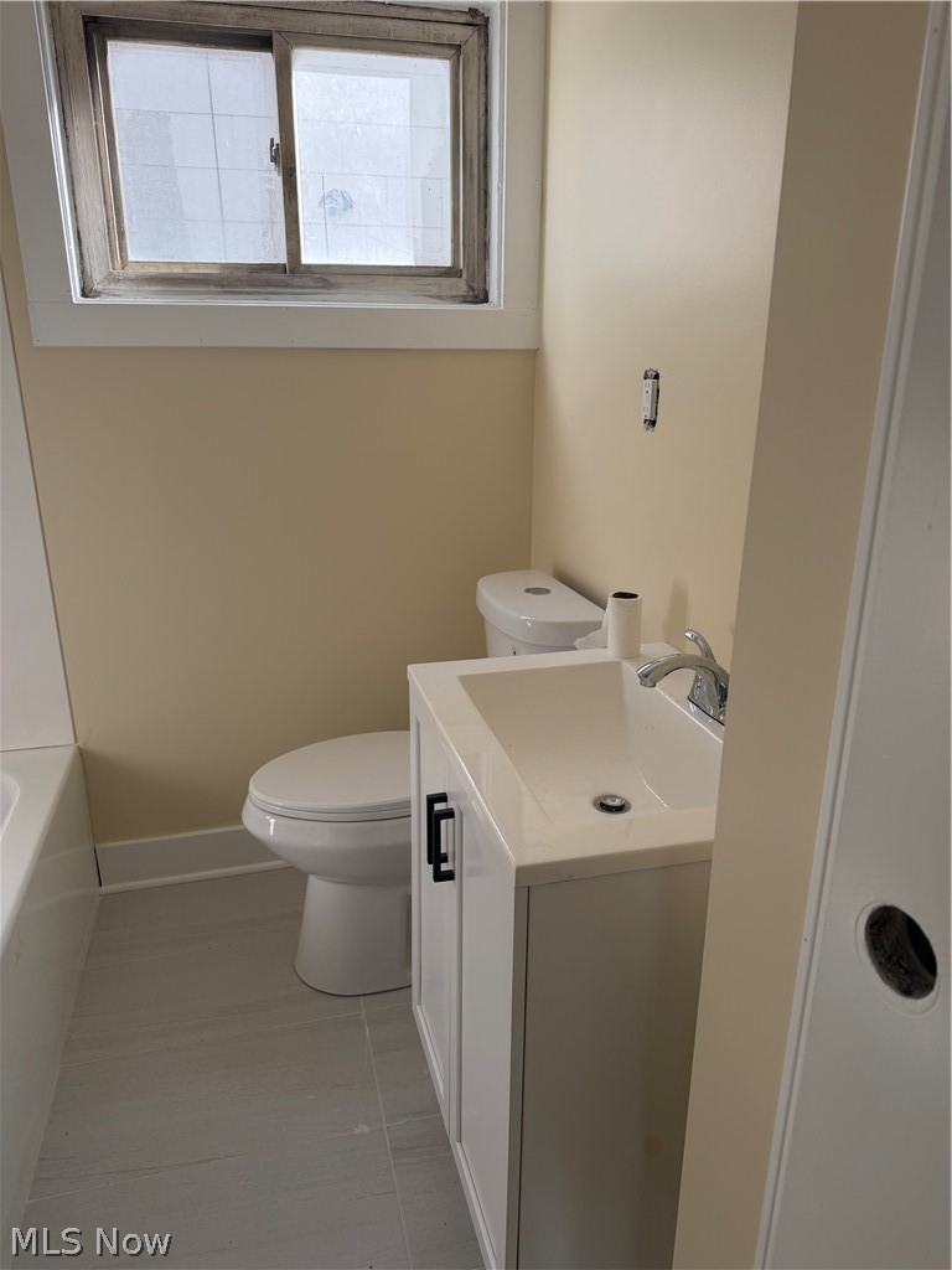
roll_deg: -0.5
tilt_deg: -19.9
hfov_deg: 56.8
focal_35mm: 24
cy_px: 635
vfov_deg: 71.6
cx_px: 476
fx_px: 880
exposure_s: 1/467
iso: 100
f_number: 1.78
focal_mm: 6.76
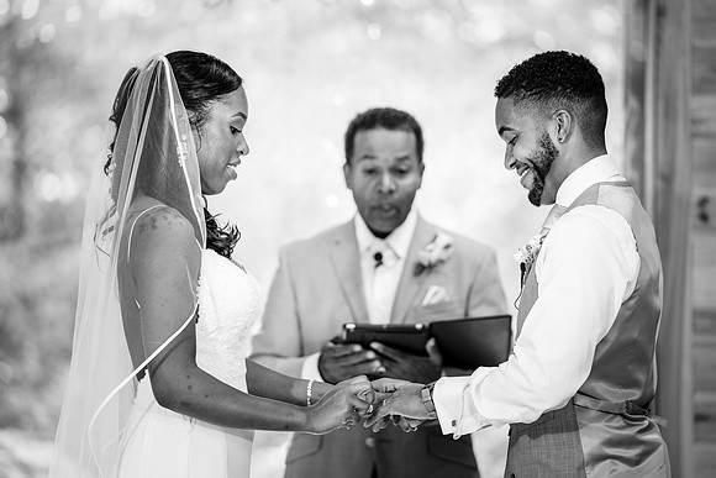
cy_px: 239
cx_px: 341
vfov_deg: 8.1
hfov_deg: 12.1
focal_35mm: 170
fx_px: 3385
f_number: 2.8
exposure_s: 1/100
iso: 800
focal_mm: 162
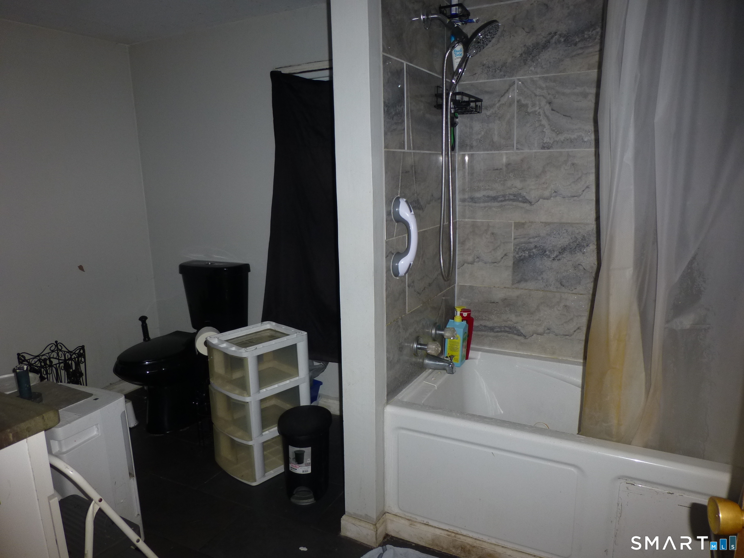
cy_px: 279
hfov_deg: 71.6
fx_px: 516
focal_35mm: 24
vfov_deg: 56.8
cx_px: 372
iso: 125
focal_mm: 4.3
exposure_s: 1/60
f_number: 3.3
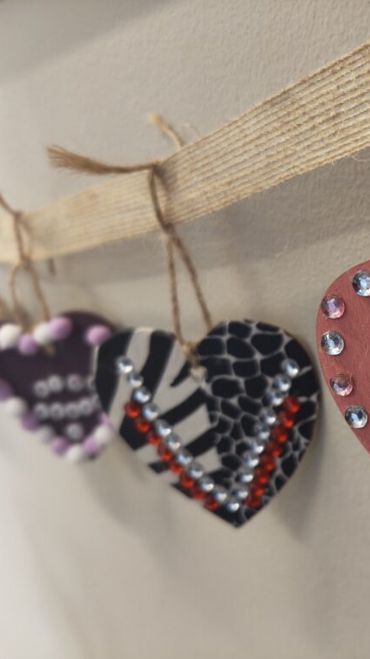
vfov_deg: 56.6
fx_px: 611
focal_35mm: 35
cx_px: 416
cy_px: 330
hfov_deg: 30.0
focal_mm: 5.56
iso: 838
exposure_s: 1/50
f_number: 1.88
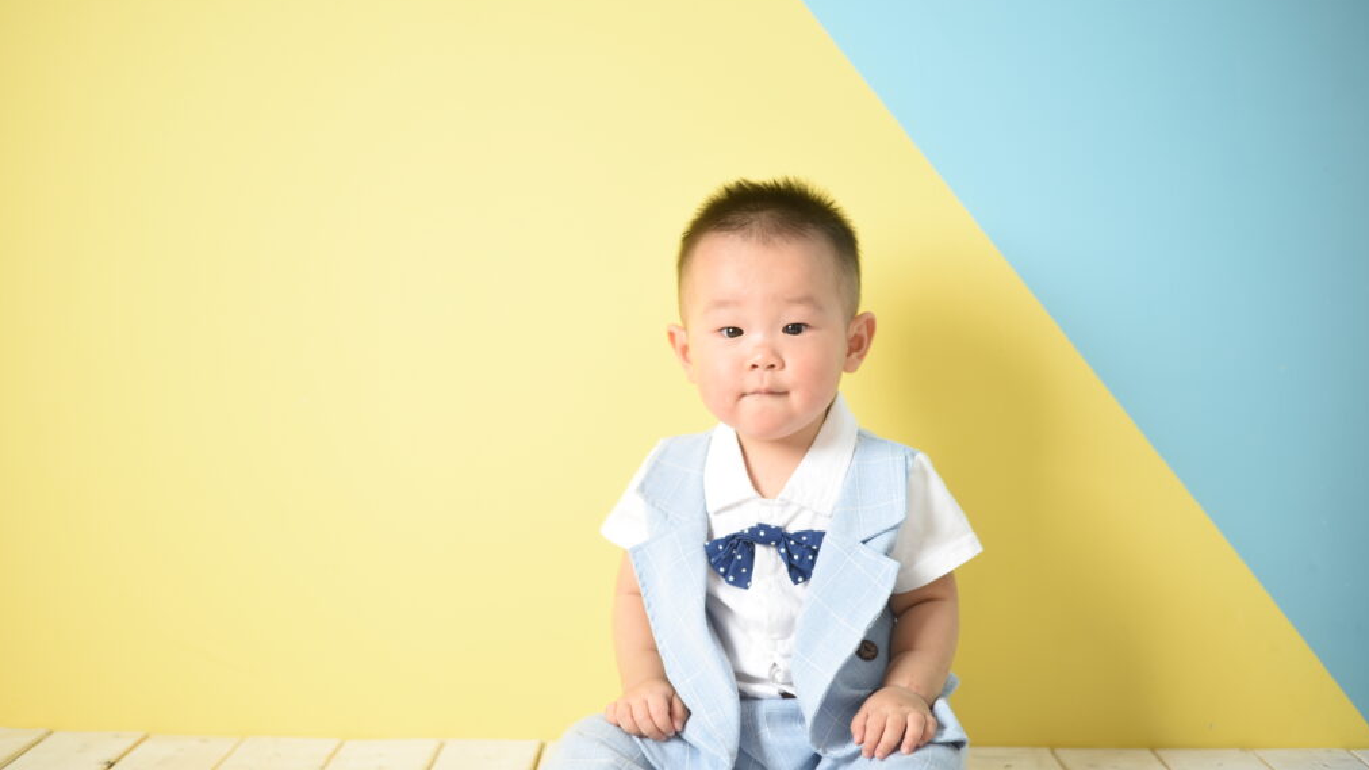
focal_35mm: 53
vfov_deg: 22.6
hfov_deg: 39.2
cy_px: 453
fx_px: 1924
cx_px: 682
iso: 100
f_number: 2
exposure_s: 1/200
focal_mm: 50
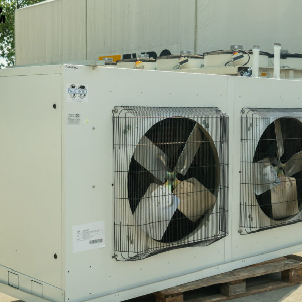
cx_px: 201
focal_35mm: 58
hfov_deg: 29.4
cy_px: 165
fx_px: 572
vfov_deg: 29.5
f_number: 8
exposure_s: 1/320
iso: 640
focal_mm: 39
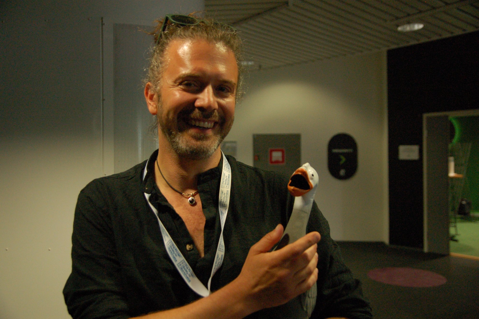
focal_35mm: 36
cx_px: 240
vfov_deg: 36.8
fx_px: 479
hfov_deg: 53.2
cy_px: 160
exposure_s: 1/125
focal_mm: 24
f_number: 2.8
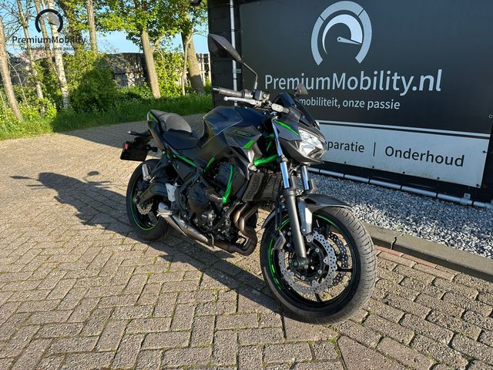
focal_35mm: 24
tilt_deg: -18.8
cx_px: 246
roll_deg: +1.6
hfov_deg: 71.6
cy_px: 185
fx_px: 342
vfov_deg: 56.8
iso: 80
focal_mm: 6.86
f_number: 1.78
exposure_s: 1/1241
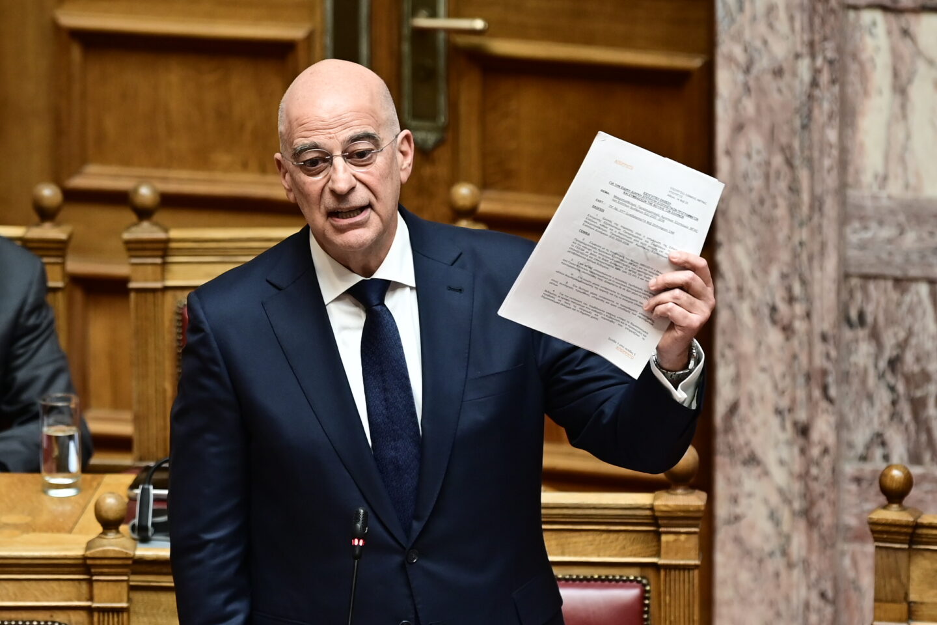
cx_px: 468
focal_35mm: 262
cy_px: 312
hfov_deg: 7.9
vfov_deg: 5.2
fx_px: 6819
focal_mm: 175
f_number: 3.2
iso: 500
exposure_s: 1/160
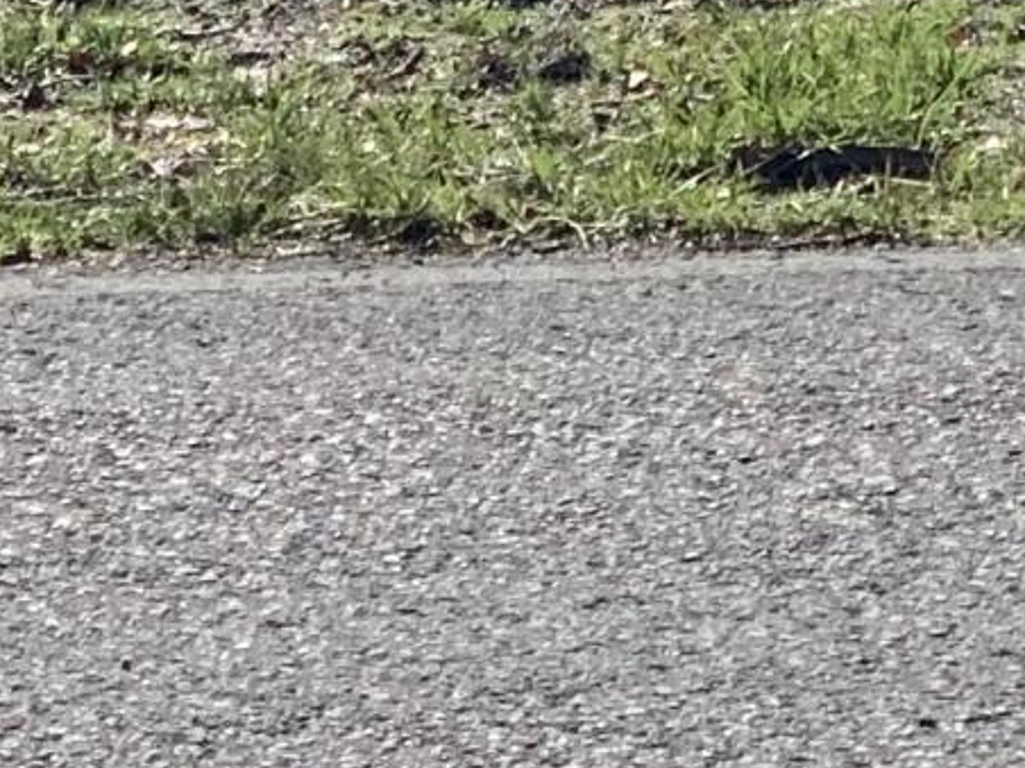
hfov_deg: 5.7
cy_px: -1763
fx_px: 10216
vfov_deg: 4.1
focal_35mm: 345
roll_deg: -1.4
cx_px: 1073
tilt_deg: +1.7
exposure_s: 1/695
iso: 16
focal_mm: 6
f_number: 2.4
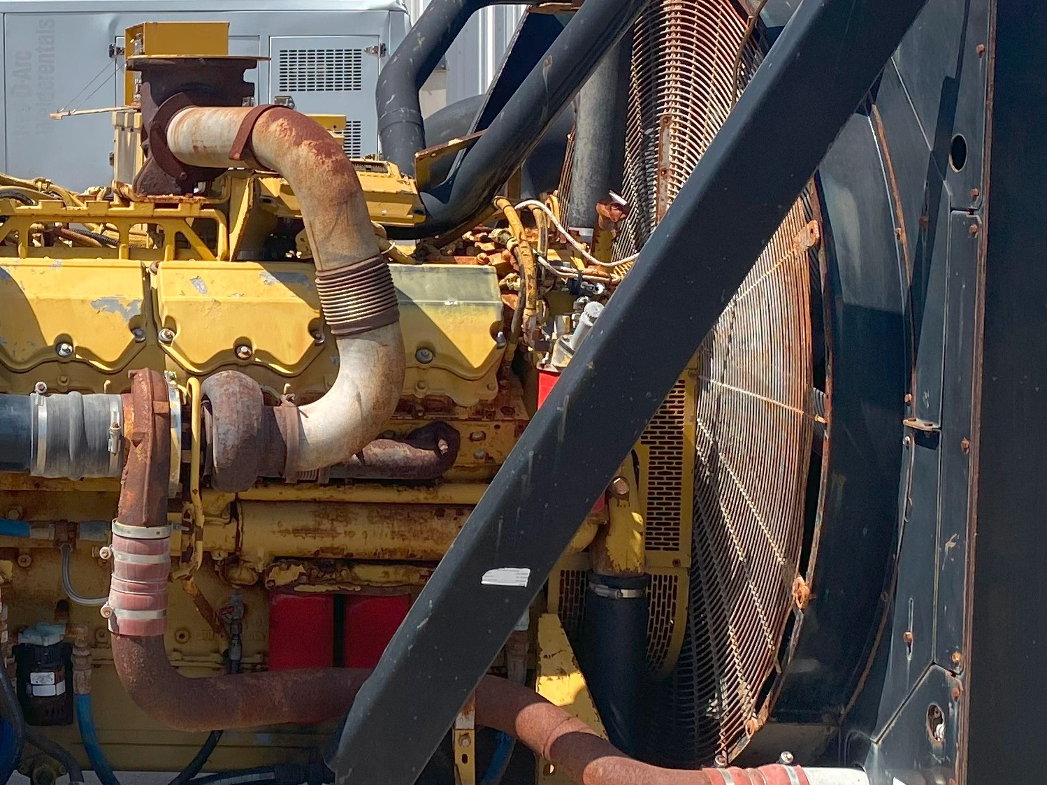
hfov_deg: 26.1
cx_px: -36
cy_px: 245
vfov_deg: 20.9
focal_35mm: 70
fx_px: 2117
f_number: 1.8
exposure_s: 1/2817
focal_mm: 4.25
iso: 32
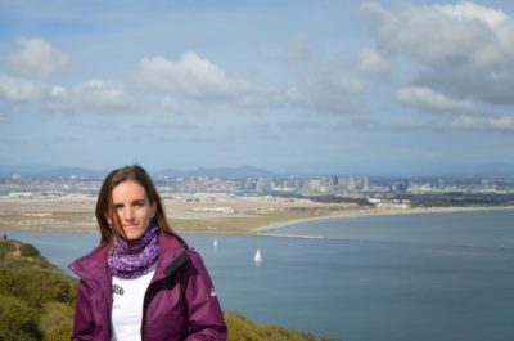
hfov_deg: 32.0
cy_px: 170
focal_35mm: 63
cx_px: 257
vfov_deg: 21.5
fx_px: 898
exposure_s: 1/400
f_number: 10
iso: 100
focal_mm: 42
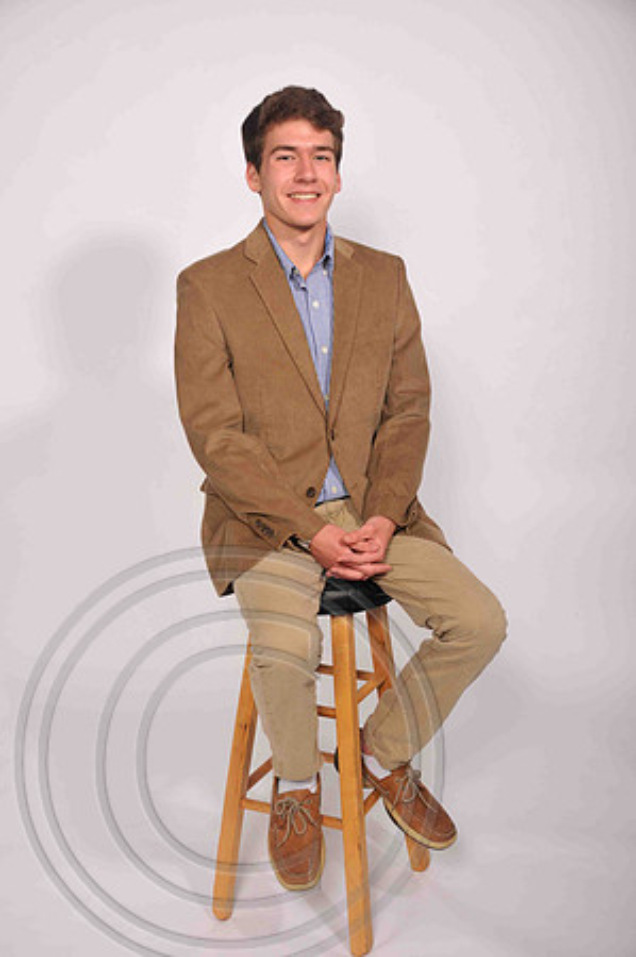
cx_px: 318
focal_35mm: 42
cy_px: 478
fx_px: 1115
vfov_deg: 46.4
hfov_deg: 31.8
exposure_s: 1/160
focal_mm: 28
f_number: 5
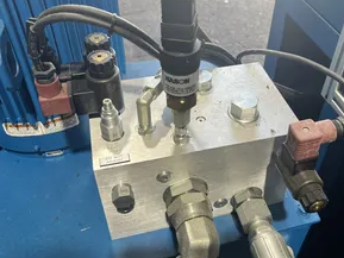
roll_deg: -3.1
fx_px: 358
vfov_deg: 39.7
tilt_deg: -43.1
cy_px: 120
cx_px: 204
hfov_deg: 51.1
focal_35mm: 36
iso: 80
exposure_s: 1/121
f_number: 1.5
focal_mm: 5.7
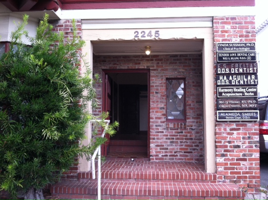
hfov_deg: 52.7
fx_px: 271
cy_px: 100
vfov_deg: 40.6
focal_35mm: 35
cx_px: 134
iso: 80
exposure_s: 1/60
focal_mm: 3.85
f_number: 2.8
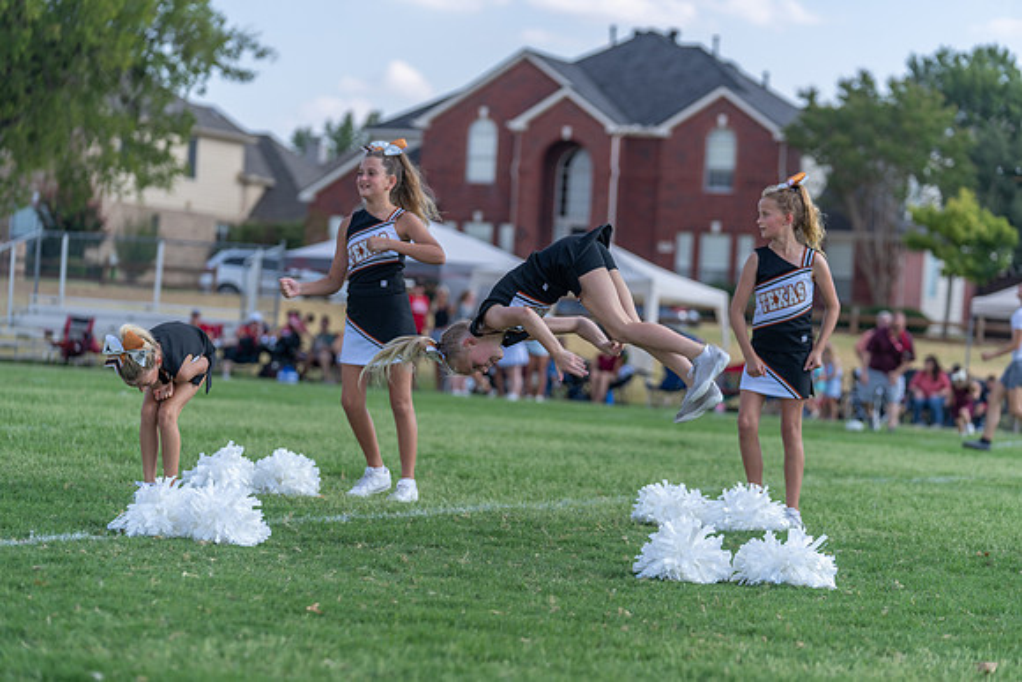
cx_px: 511
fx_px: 3606
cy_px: 341
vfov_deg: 10.8
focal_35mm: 127
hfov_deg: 16.1
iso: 125
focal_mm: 127
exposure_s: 1/1000
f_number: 3.5
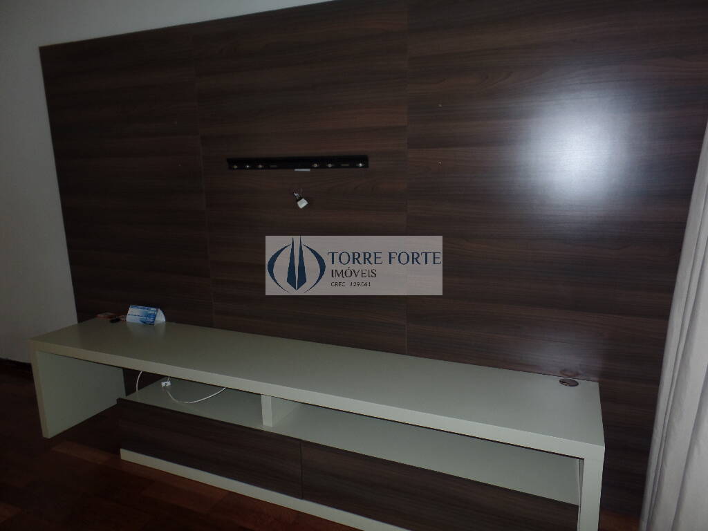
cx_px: 354
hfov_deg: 73.9
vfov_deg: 58.9
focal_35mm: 23
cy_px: 266
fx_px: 470
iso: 100
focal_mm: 4.1
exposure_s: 1/30
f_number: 2.8
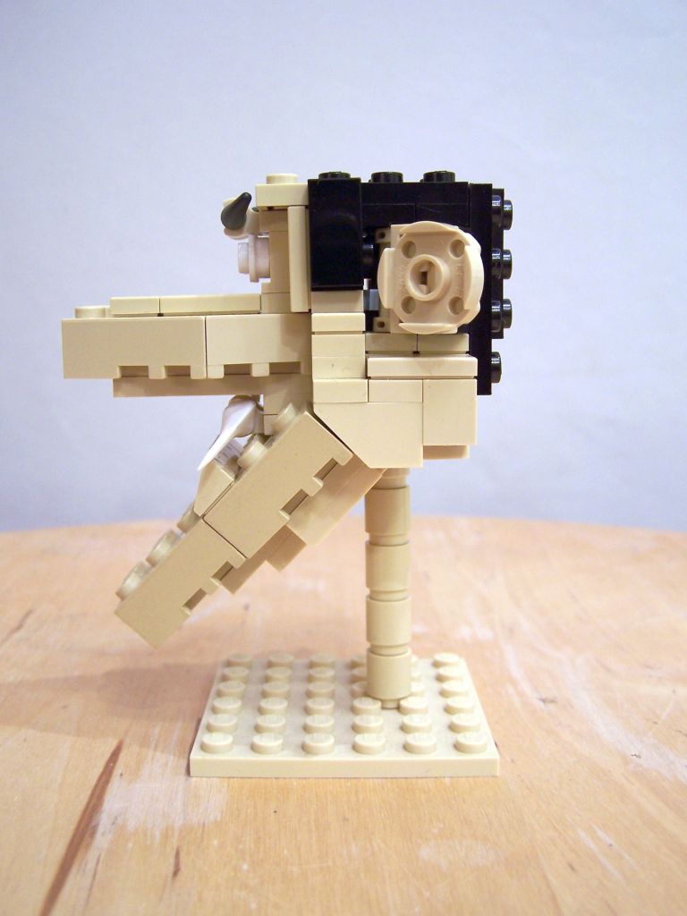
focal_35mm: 38
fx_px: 1006
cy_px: 458
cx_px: 344
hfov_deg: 37.7
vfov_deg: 49.0
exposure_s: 1/3
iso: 80
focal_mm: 6.3
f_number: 2.8
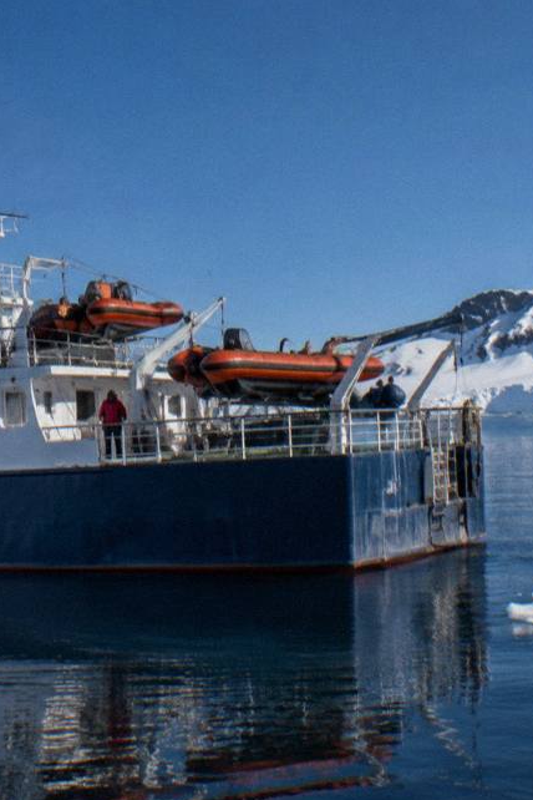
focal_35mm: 109
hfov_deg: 12.5
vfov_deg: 18.8
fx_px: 2421
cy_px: 414
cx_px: 497
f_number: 6.3
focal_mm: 70
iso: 500
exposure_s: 1/800
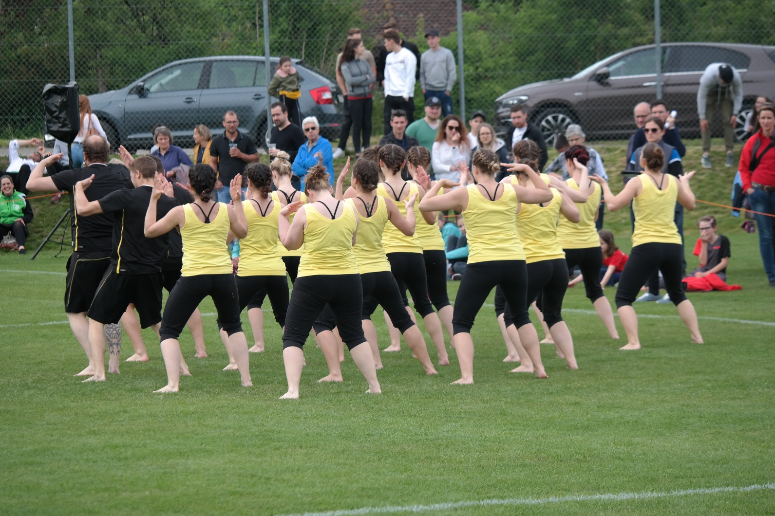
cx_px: 387
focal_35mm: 175
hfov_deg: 11.7
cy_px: 258
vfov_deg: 7.8
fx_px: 3766
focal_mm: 113
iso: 200
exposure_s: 1/250
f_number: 5
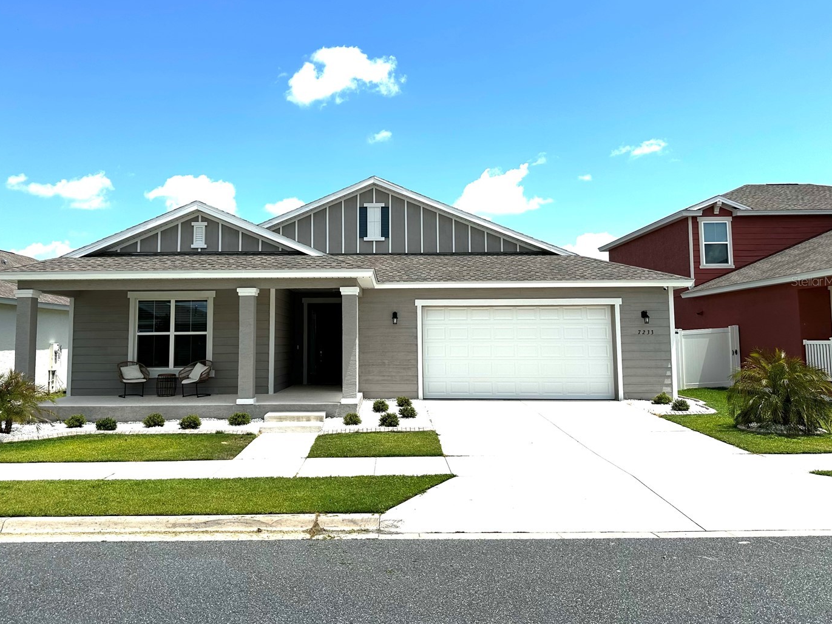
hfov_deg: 63.2
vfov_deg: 49.7
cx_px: 363
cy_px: 281
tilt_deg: +3.3
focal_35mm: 28
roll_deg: +0.0
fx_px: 673
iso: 80
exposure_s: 1/8197
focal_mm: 6.86
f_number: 1.78
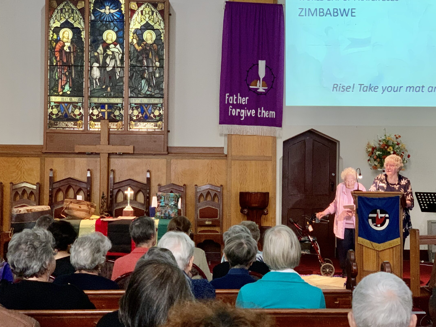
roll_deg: +0.9
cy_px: 161
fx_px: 781
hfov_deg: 31.2
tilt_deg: +1.9
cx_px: 241
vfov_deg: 23.6
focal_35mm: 62
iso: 400
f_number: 2.4
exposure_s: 1/60
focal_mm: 6
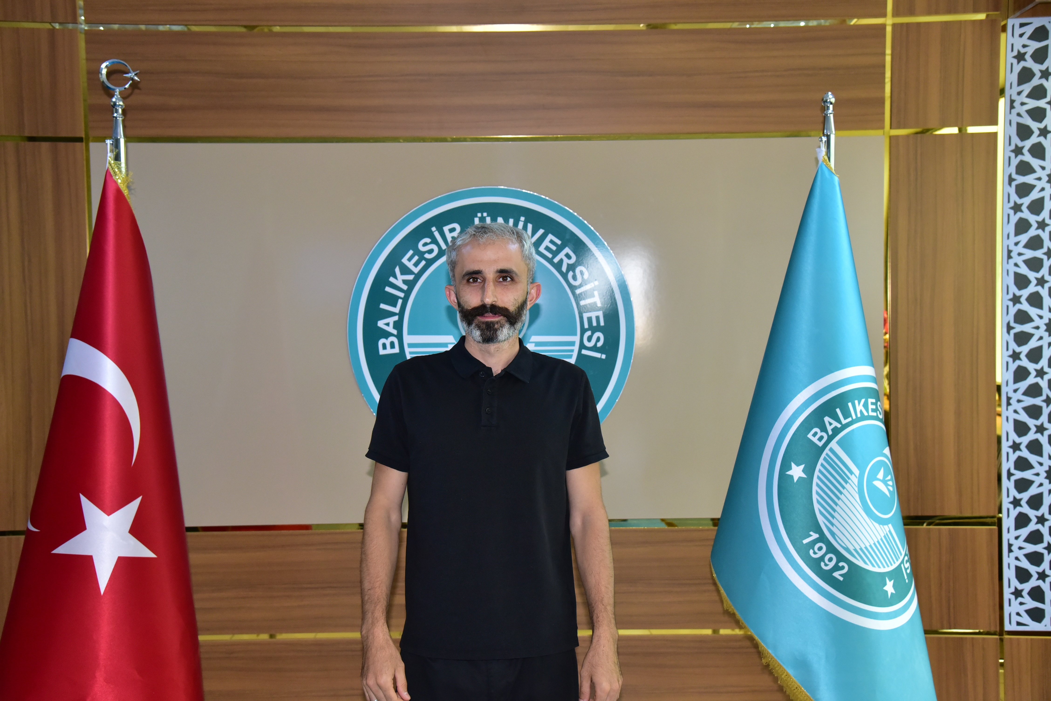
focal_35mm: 44
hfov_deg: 44.5
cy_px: 350
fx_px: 1284
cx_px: 526
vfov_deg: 30.5
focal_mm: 44
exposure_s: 1/200
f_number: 5.6
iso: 2800
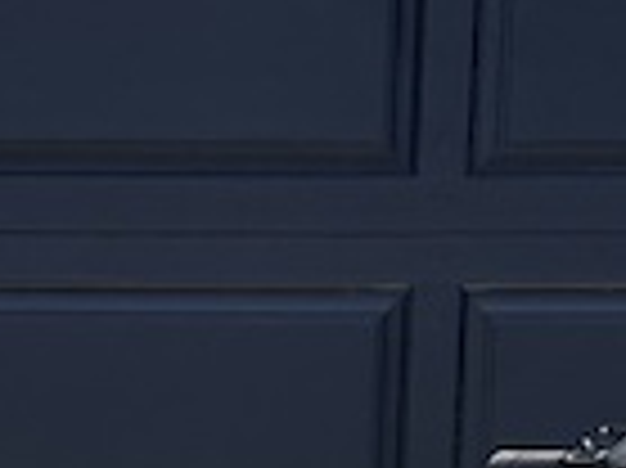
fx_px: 2710
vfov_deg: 8.6
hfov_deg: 13.0
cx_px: 0
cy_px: 1264
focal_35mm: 150
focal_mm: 4.2
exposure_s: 1/1575
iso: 32
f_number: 1.6
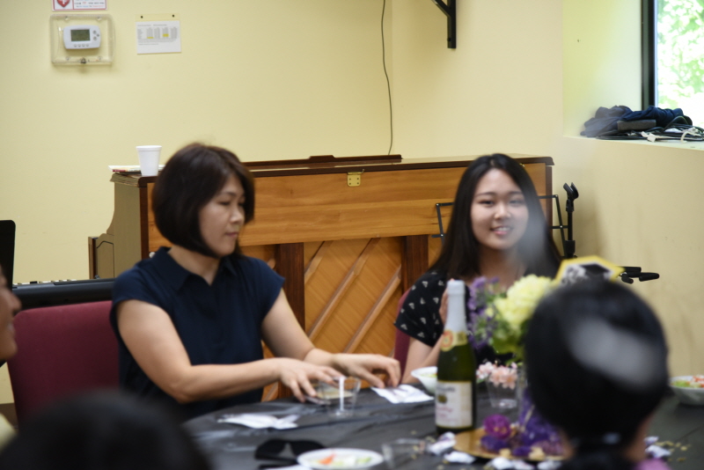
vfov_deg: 13.1
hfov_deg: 19.4
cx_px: 352
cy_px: 235
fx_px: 2054
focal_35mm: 105
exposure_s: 1/125
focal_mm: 105
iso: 1250
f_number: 4
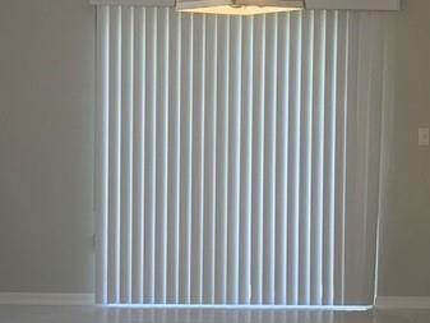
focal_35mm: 133
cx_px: 306
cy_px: 213
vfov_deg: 11.1
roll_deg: -1.0
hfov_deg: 14.8
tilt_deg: -2.5
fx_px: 1653
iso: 32
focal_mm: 3.99
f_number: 1.8
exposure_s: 1/120
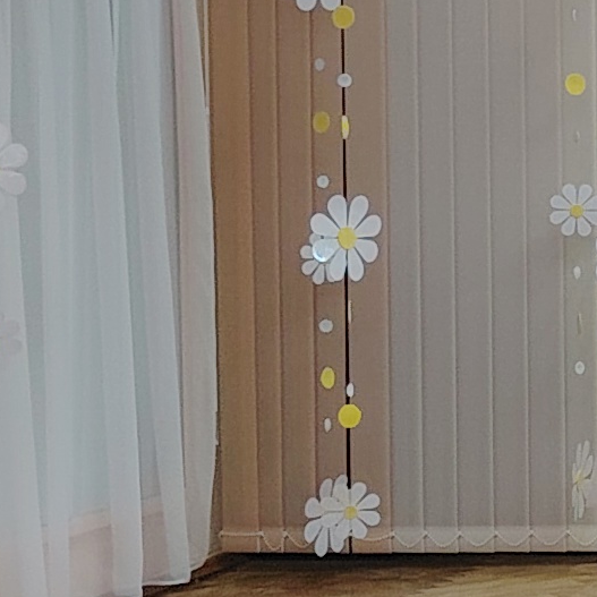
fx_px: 3141
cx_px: 1496
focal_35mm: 161
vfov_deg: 10.8
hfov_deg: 9.5
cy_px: 153
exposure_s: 1/50
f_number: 1.75
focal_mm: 5.25
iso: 157
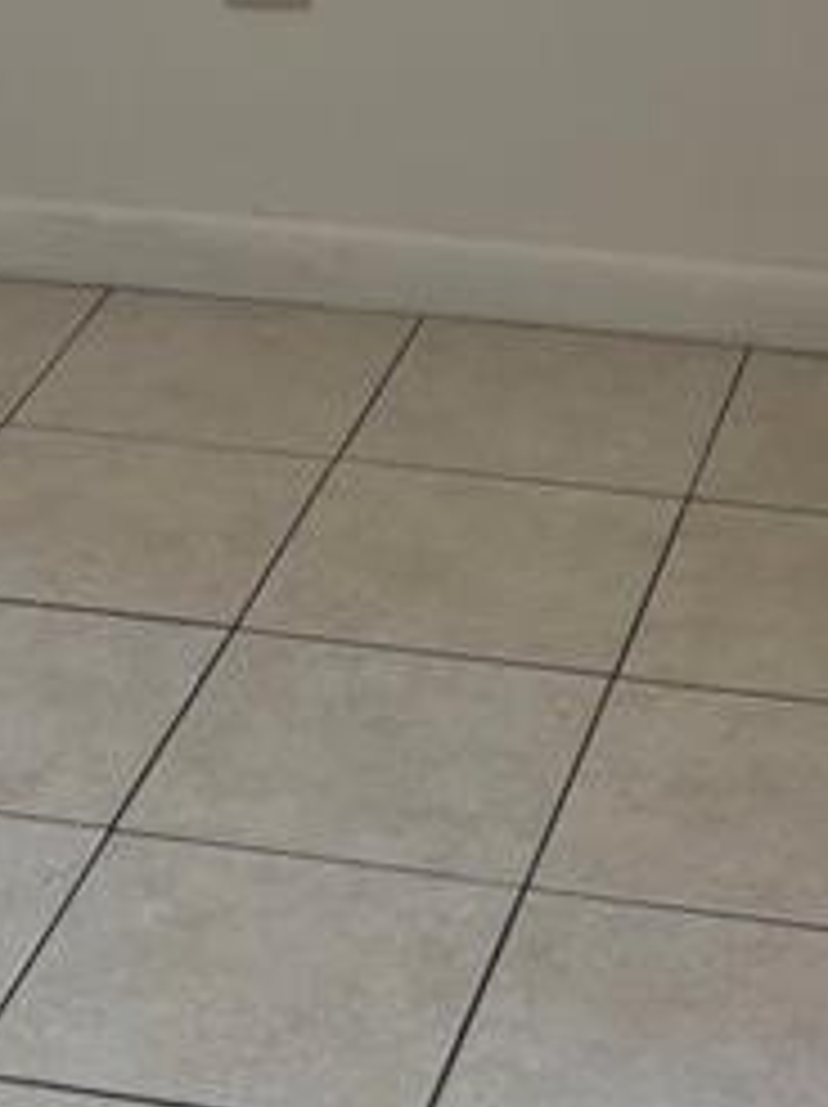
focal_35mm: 127
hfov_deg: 11.6
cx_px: 261
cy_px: -400
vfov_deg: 14.7
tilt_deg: -12.7
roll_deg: +1.4
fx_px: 4057
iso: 40
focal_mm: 5.96
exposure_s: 1/164
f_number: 1.6
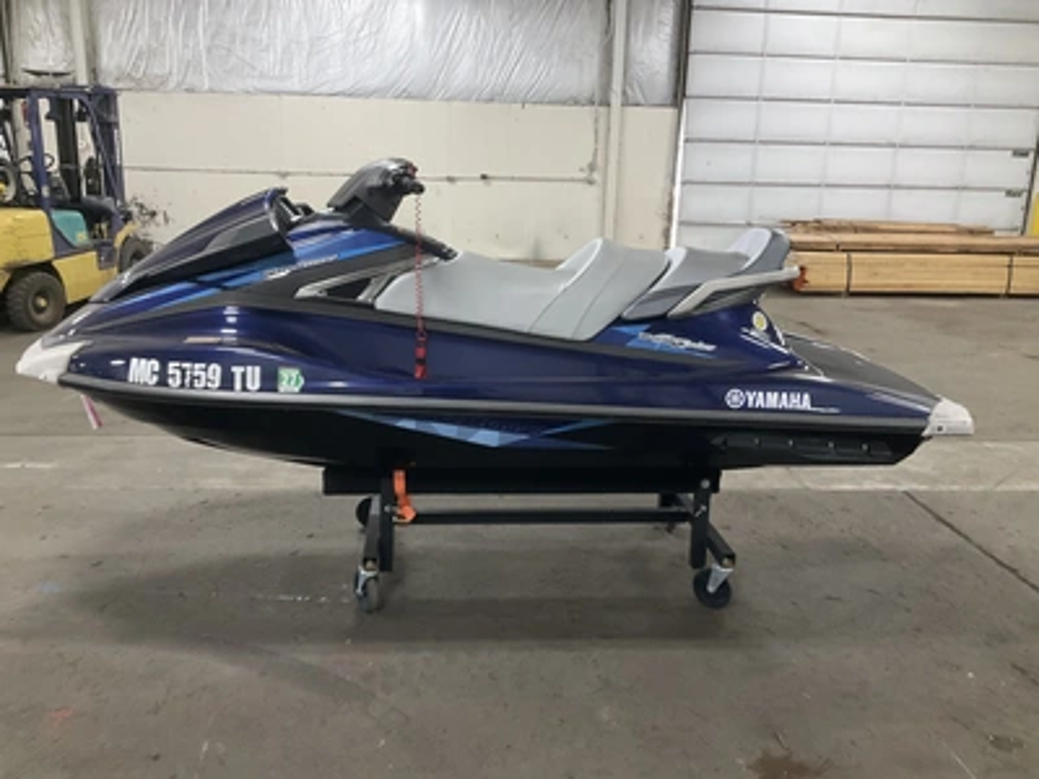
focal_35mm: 29
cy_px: 390
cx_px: 520
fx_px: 870
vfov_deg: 48.2
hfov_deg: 61.7
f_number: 1.8
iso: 200
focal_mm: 3
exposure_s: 1/60
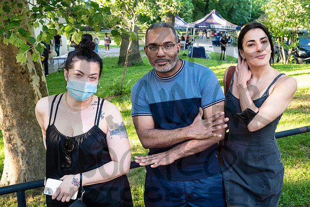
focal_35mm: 41
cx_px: 171
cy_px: 95
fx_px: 354
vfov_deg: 32.6
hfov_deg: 47.3
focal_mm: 32
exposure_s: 1/125
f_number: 4.5
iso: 800
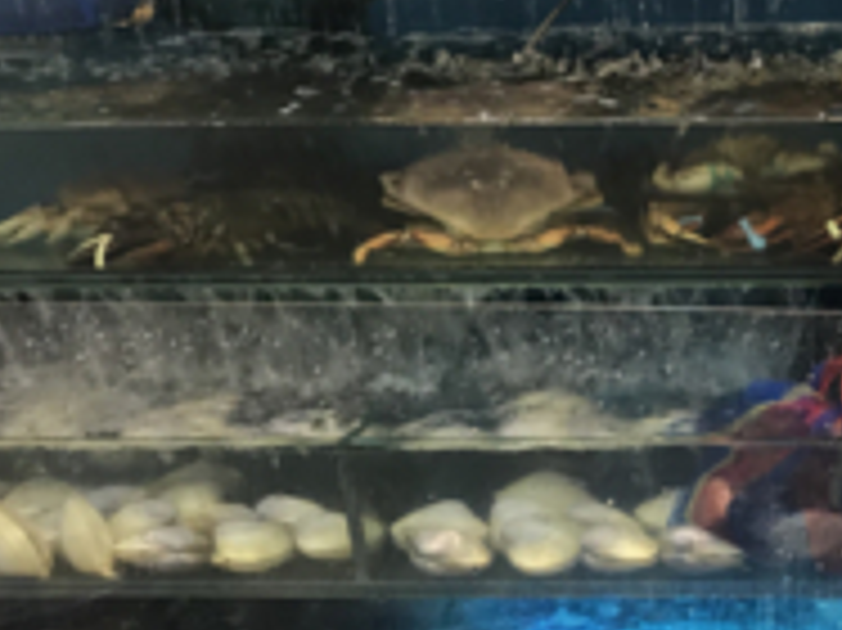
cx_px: 761
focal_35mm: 60
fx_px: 1459
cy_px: 284
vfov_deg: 24.4
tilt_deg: -18.1
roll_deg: +1.0
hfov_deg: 30.7
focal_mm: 3.99
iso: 64
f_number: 1.8
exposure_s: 1/17
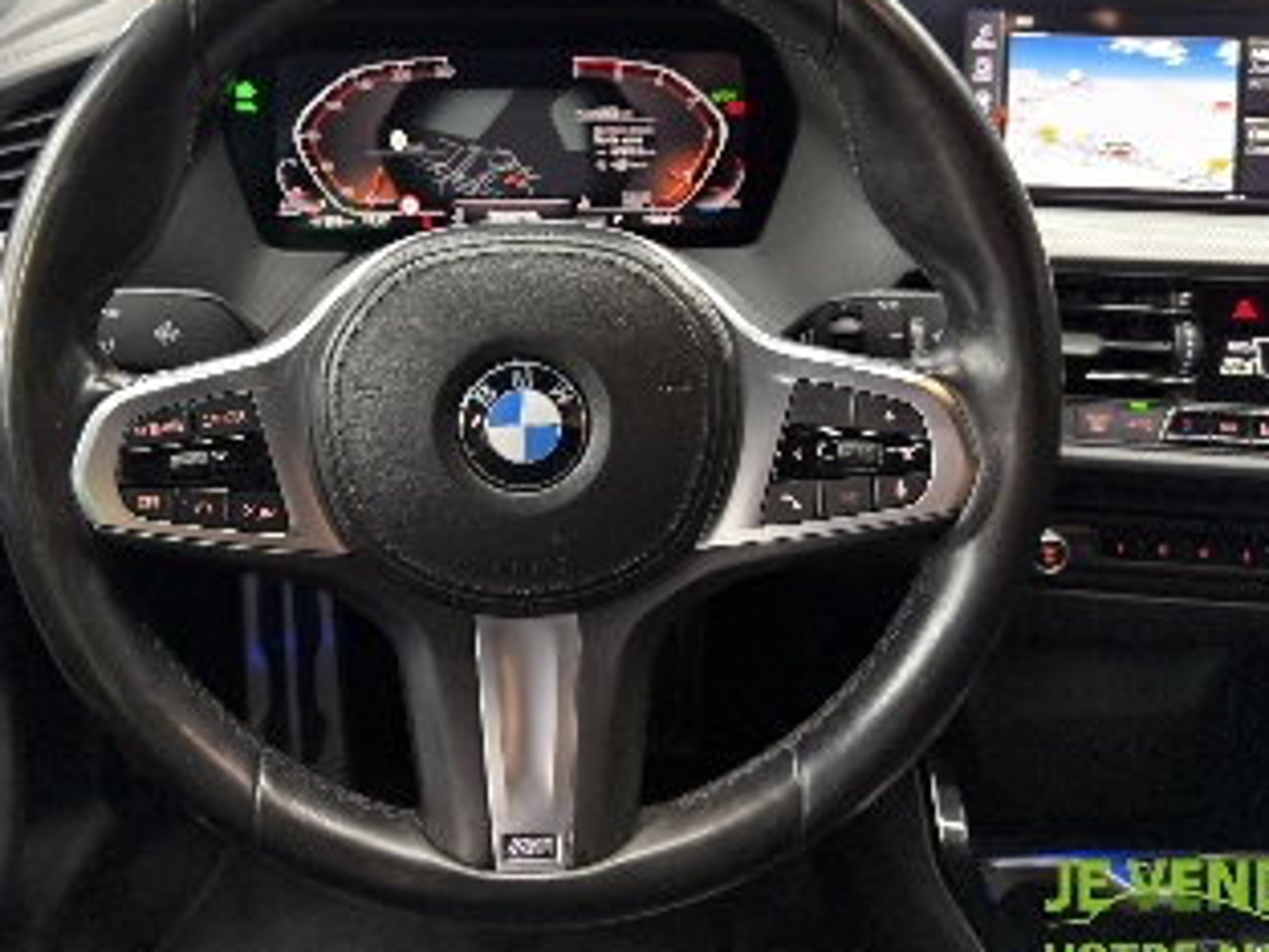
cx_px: 512
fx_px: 1173
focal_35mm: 32
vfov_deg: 43.9
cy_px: 378
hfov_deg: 56.4
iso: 640
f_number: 1.78
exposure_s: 1/29
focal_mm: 6.76
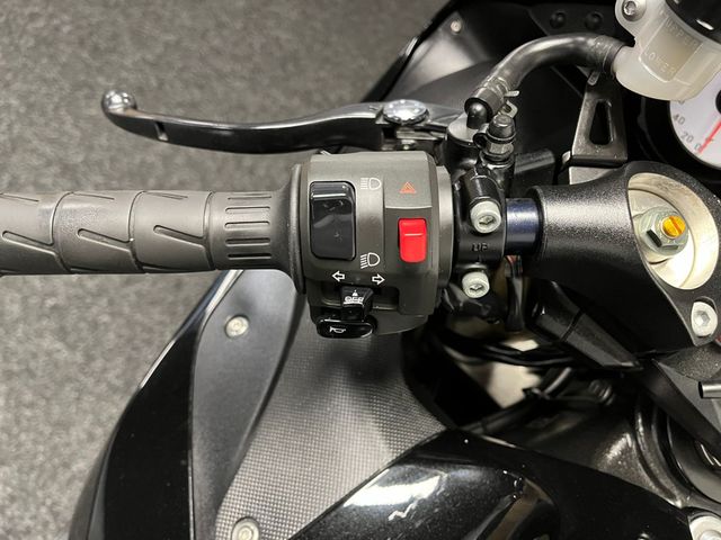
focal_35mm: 26
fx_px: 542
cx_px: 360
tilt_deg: -53.0
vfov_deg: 53.1
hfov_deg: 67.3
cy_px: 270
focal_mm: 5.1
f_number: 1.6
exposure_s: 1/33
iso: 400
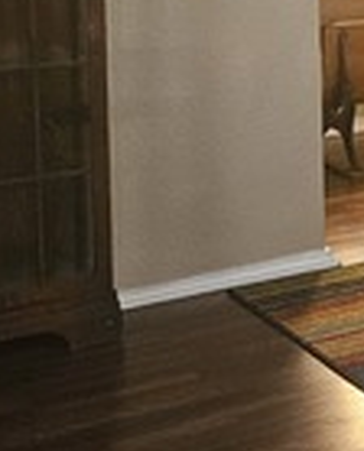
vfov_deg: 17.9
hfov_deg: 11.5
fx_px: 1381
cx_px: 949
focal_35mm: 103
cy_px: -49
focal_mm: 5.4
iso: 640
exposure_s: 1/24
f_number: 1.8
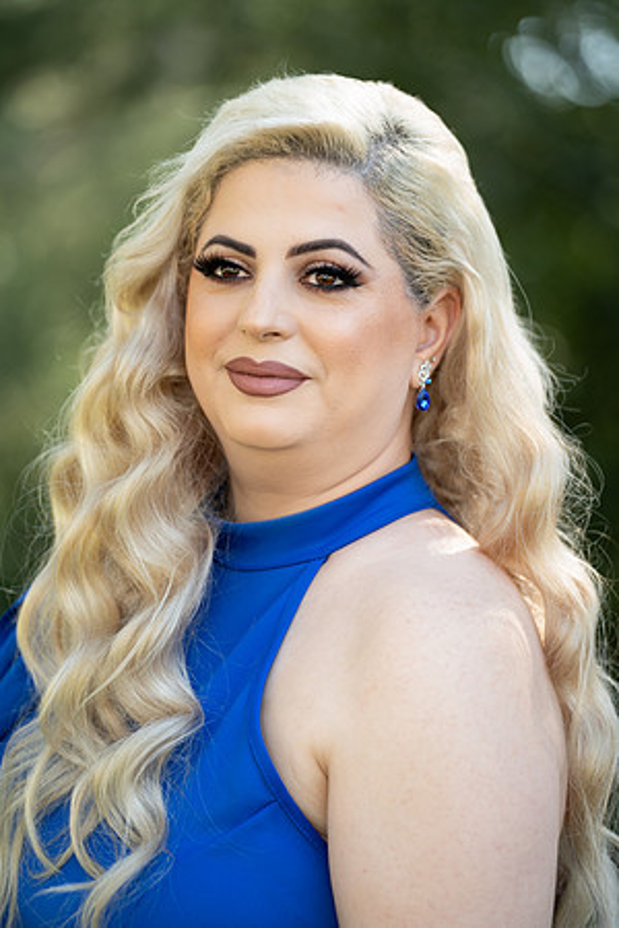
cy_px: 464
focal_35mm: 127
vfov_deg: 16.1
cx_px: 310
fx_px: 3275
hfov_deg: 10.8
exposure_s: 1/200
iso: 400
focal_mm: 127
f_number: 2.8
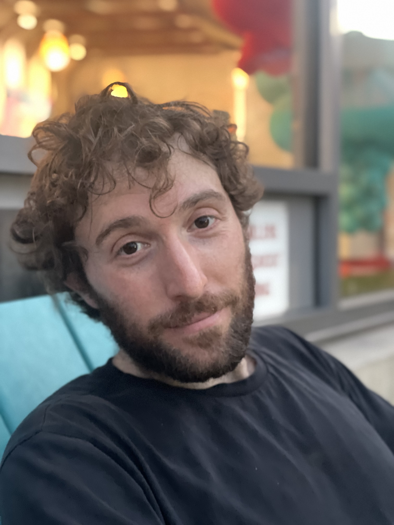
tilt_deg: -2.4
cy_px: 262
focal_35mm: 52
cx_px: 197
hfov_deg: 28.0
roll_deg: +0.3
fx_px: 789
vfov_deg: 36.8
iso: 1250
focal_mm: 6
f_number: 2
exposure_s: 1/15
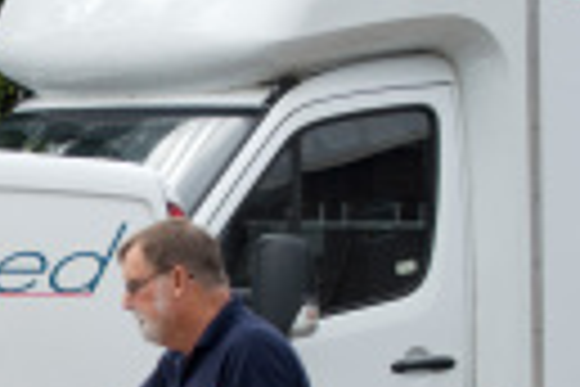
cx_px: -202
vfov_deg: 4.2
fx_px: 5284
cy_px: 500
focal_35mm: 328
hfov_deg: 6.2
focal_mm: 55
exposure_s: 1/250
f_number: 8
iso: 100
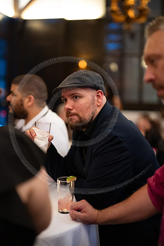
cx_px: 82
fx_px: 342
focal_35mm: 50
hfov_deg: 27.0
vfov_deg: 39.6
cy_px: 123
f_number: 1.2
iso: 6400
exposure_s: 1/125
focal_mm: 50
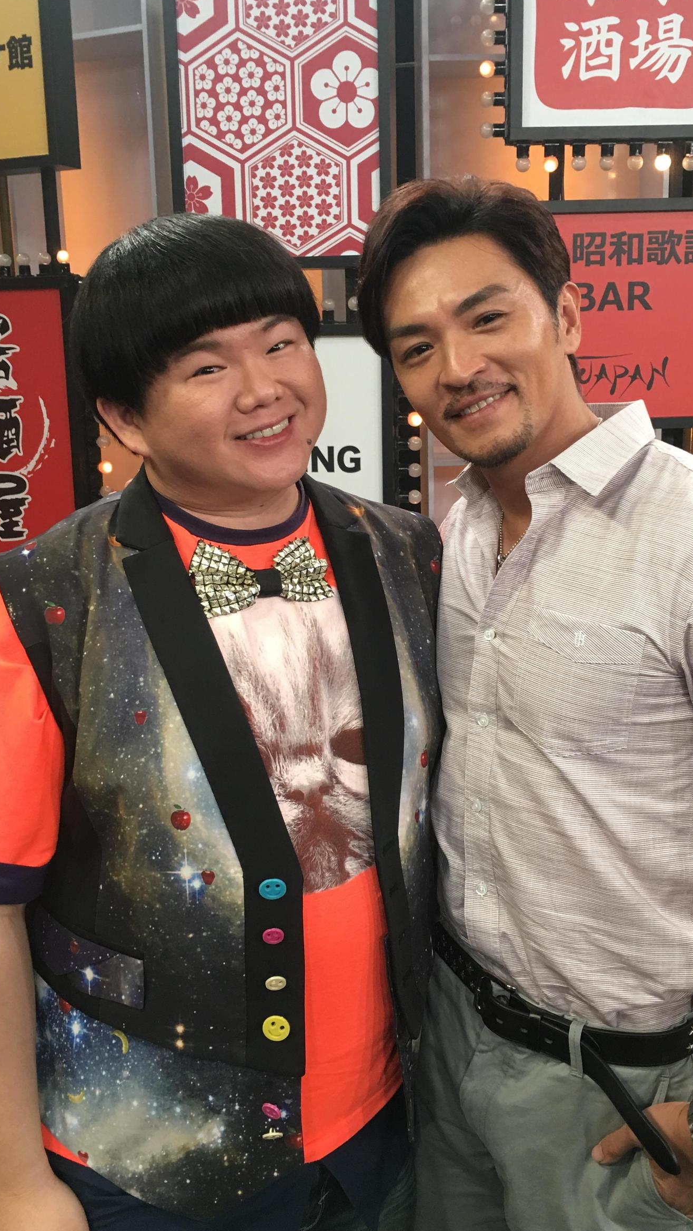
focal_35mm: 36
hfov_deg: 32.8
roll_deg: +1.2
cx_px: 375
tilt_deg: -11.0
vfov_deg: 55.3
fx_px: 1176
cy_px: 593
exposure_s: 1/15
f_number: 2.2
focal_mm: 4.15
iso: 40
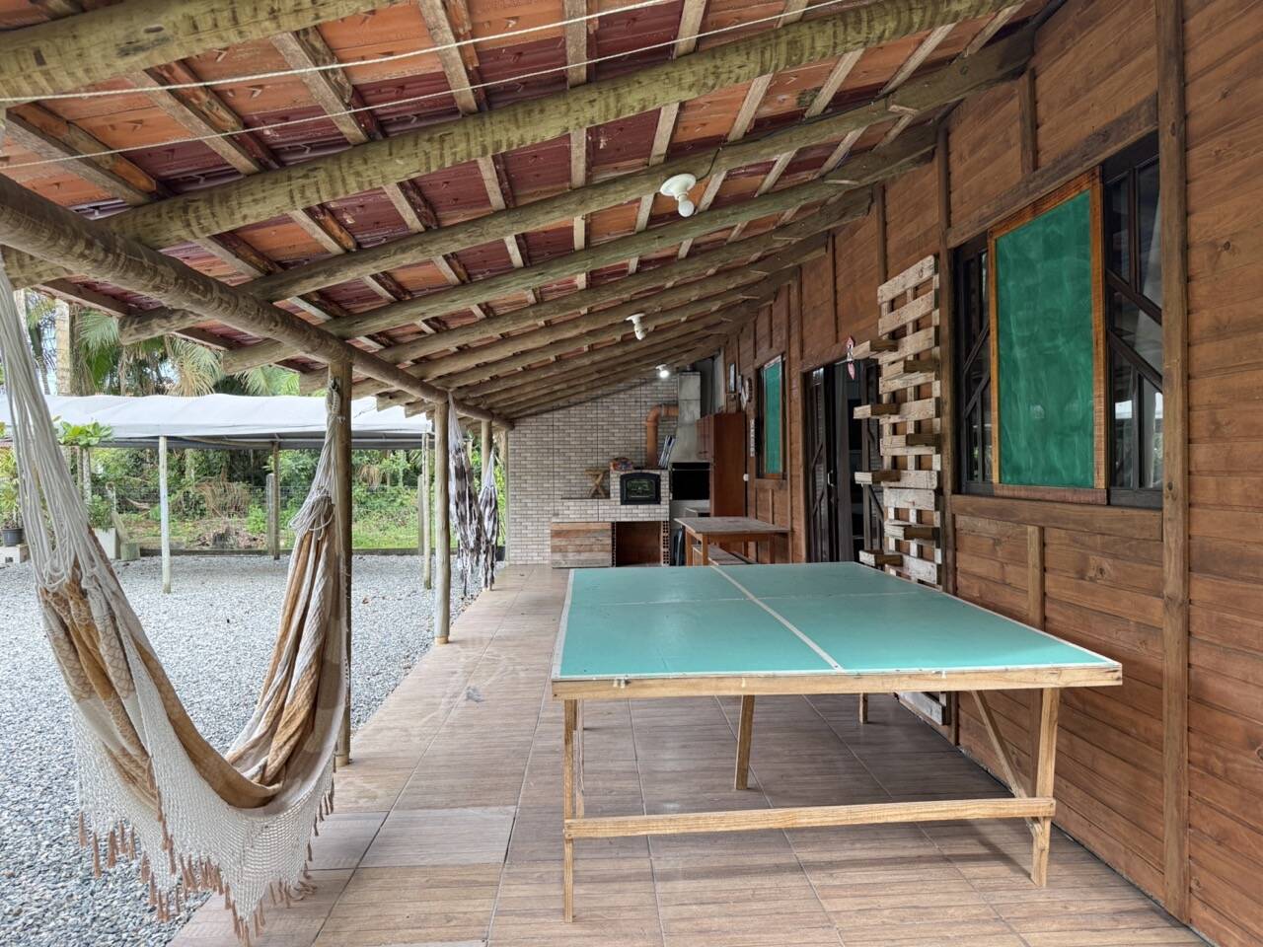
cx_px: 632
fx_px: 876
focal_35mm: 24
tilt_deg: +0.3
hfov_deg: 71.6
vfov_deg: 56.8
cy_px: 474
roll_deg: +0.5
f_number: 1.78
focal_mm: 6.76
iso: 100
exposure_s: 1/244
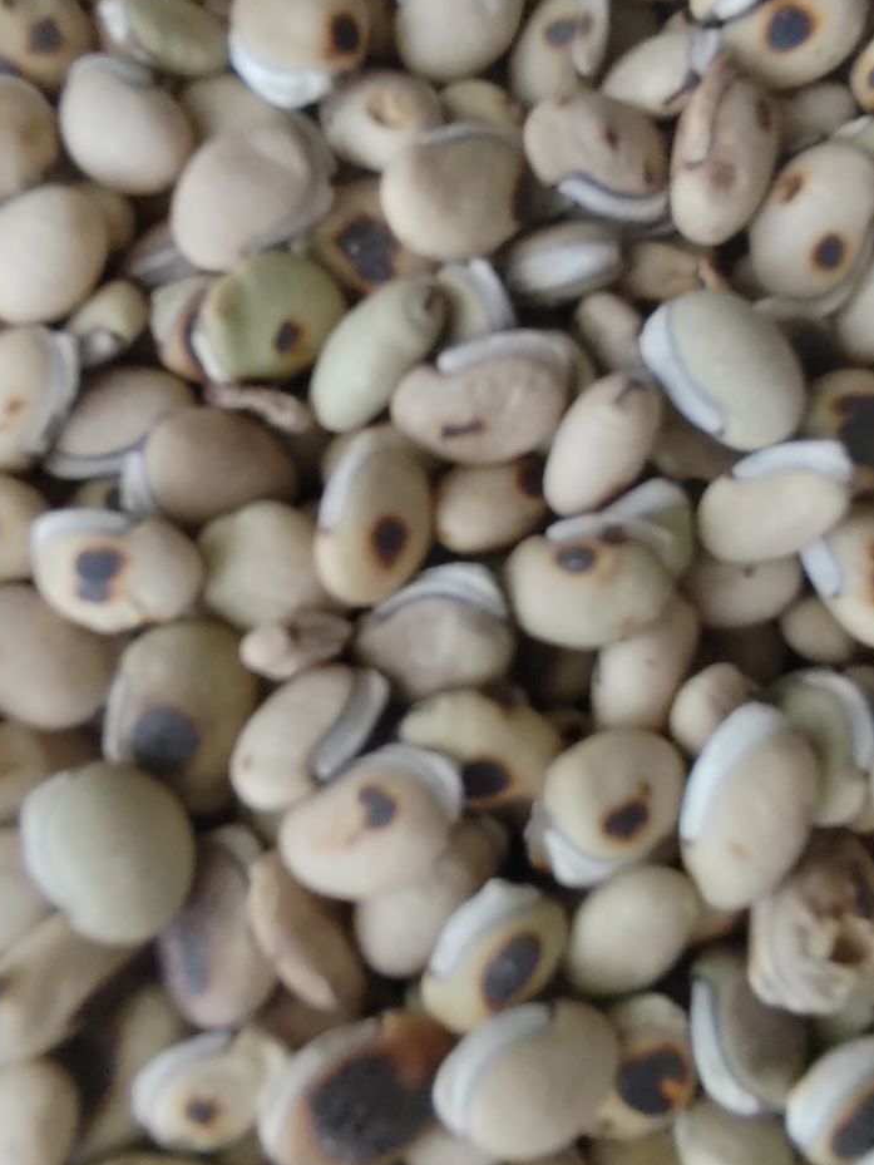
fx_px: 1043
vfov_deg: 58.3
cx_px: 431
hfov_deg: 45.5
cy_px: 541
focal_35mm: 31
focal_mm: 1.68
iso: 250
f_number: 2.2
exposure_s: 1/33.3
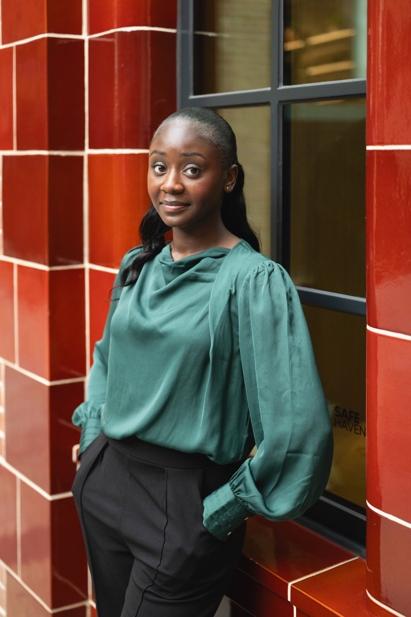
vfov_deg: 39.6
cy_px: 308
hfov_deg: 27.0
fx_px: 856
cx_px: 206
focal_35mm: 50
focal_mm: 50
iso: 640
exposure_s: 1/320
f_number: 2.2
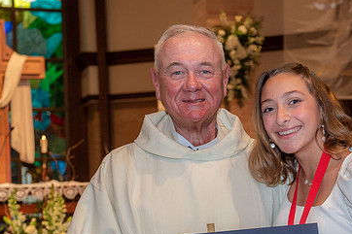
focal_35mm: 93
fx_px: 909
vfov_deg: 14.6
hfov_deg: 21.7
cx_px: 279
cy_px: 185
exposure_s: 1/125
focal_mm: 58
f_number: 5
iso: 1600
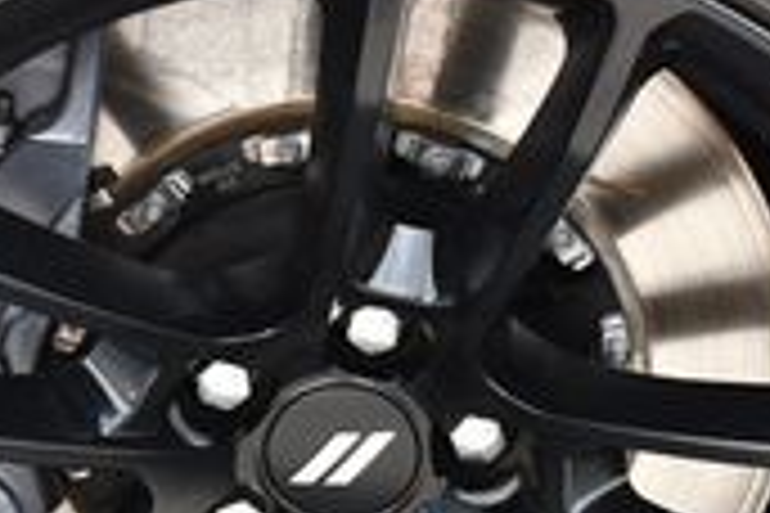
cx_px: 374
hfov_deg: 15.2
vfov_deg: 10.1
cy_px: 477
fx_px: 2887
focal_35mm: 135
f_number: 4.5
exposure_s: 1/250
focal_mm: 18
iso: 400
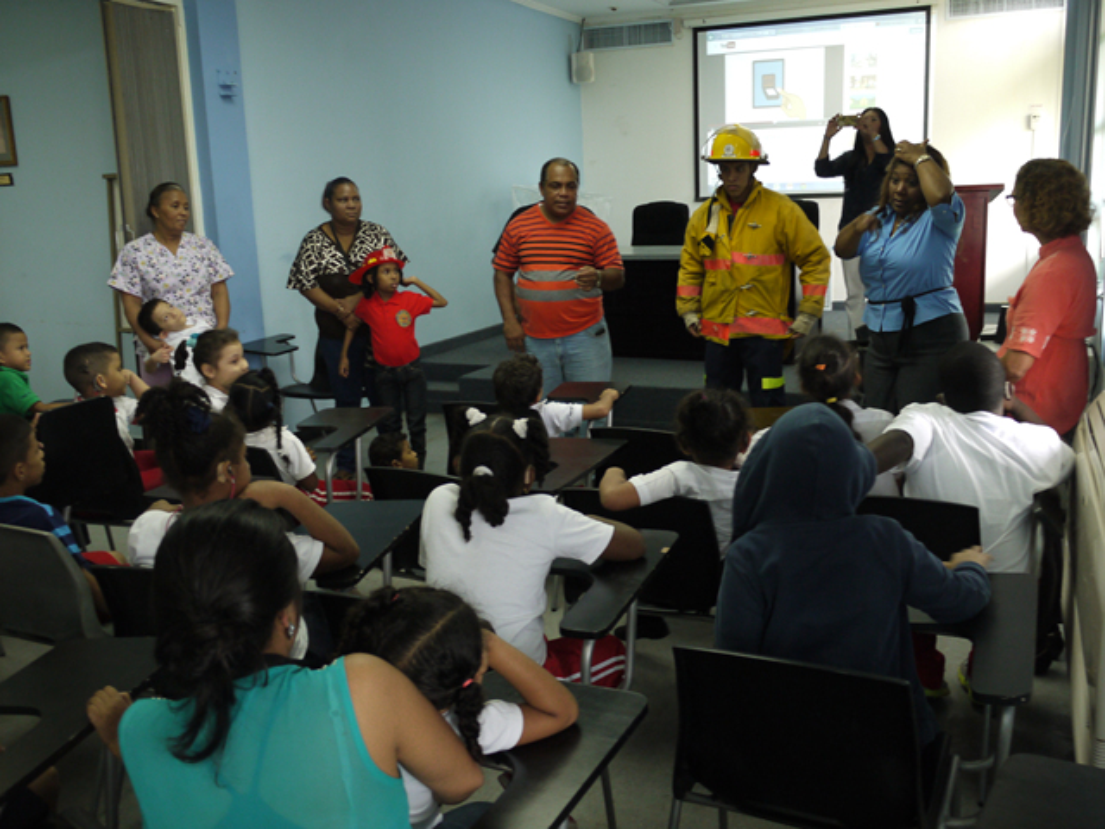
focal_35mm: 34
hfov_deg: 54.0
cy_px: 414
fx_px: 1085
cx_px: 552
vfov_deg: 41.8
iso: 400
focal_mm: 17
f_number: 3.8
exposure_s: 1/30
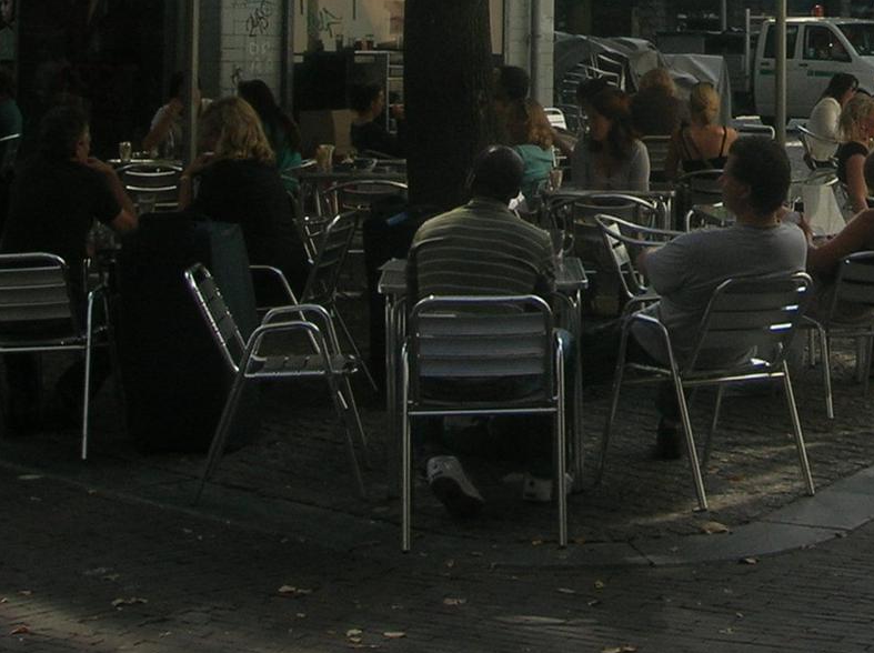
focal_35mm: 83
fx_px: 2093
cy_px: -110
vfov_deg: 17.0
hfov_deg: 22.8
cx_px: 834
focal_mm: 5.7
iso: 50
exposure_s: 1/290
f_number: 4.9
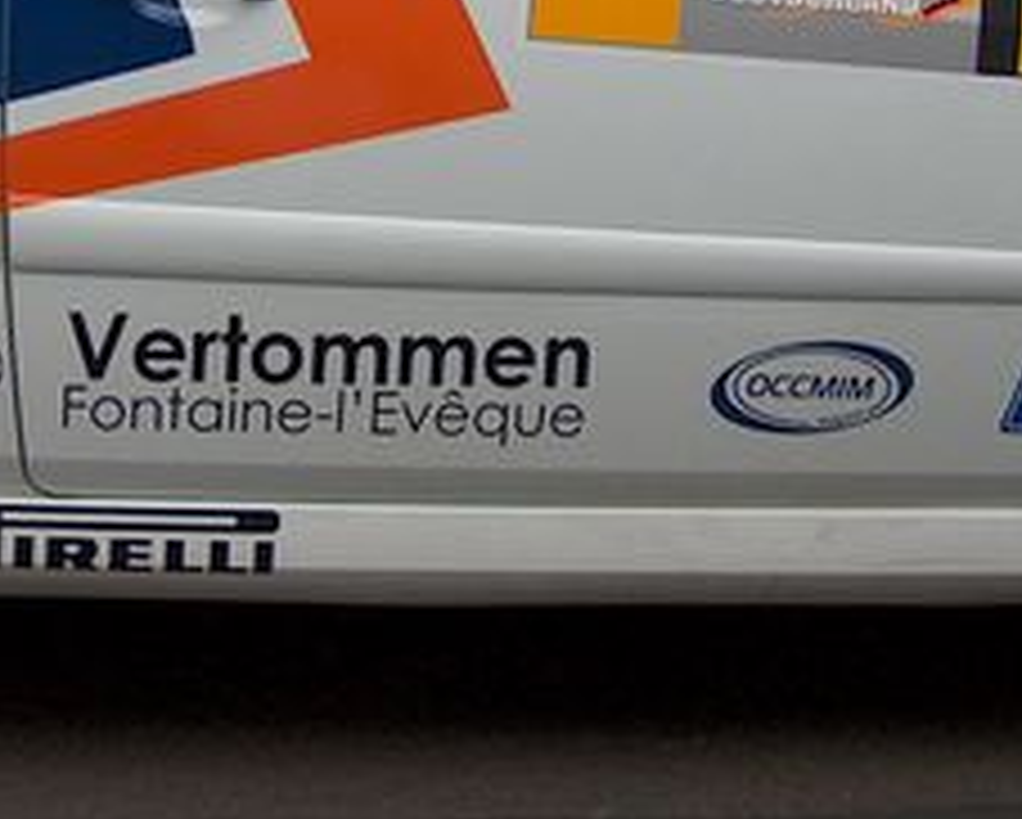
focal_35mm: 127
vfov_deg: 11.9
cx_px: 167
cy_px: -130
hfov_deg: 15.0
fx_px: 3845
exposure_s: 1/546
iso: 200
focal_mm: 7.6
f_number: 2.8
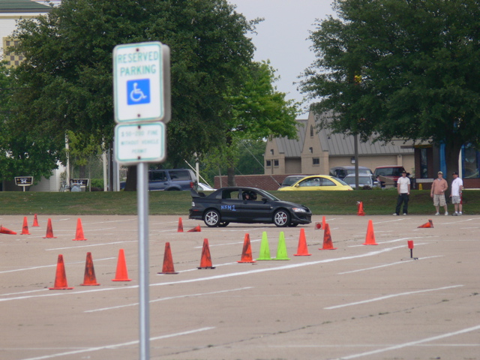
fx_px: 5824
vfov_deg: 3.5
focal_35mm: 420
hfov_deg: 4.7
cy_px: 180
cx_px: 240
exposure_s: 1/640
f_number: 4.5
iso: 100
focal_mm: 88.8
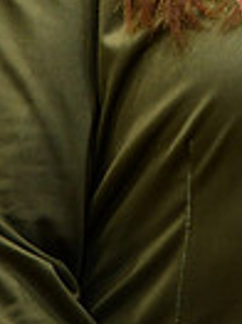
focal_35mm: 531
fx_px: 4958
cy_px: -371
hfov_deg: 2.8
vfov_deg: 3.7
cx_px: 337
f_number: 4.5
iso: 3200
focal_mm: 125
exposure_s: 1/250
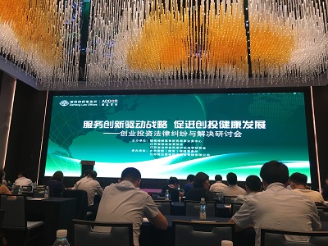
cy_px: 123
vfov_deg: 48.2
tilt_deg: +12.5
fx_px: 275
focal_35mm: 29
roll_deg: -1.1
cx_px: 164
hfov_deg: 61.7
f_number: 2.2
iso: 25
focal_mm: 4.15
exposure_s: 1/33
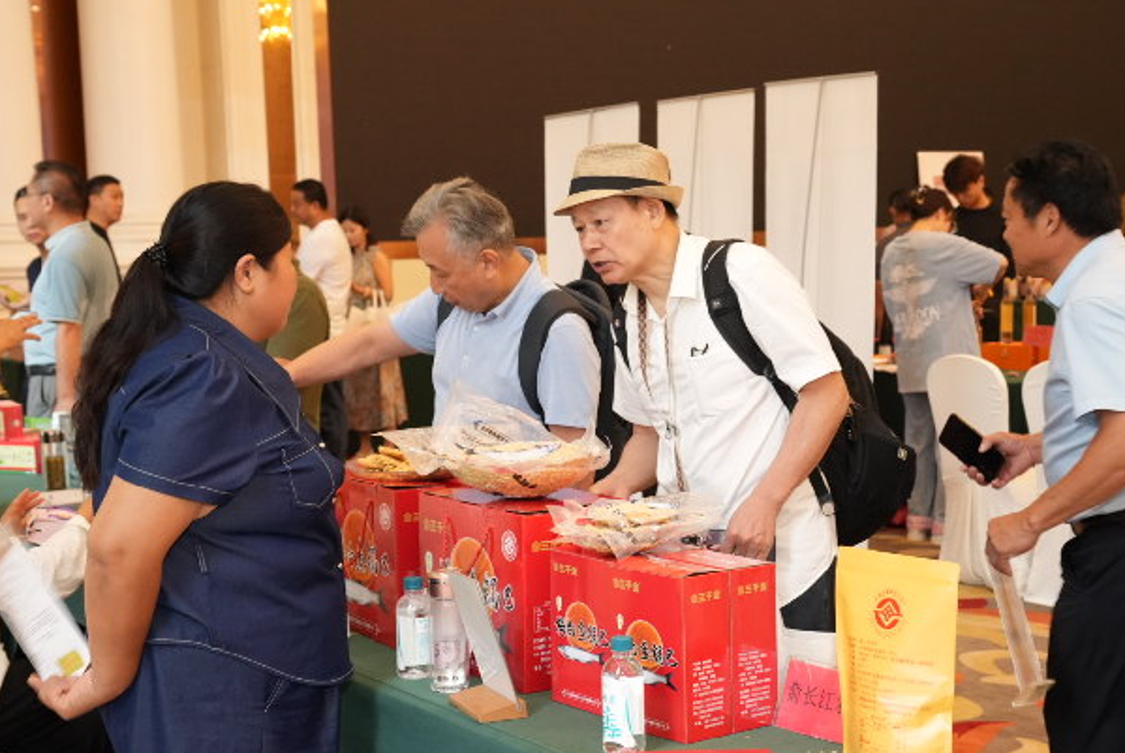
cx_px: 624
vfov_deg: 22.7
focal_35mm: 60
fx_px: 1877
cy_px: 404
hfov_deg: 33.3
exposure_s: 1/80
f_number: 5.6
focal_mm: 45
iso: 5000
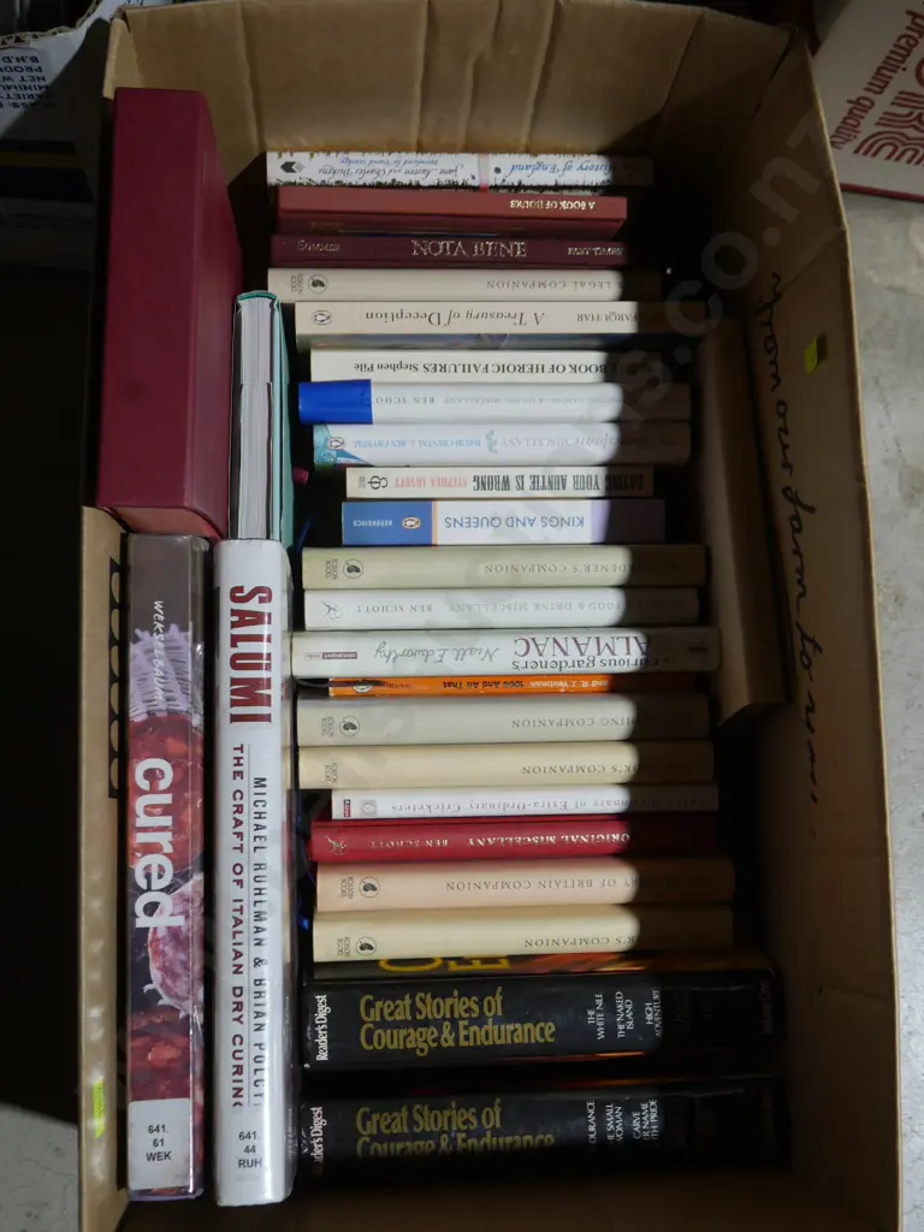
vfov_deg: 46.8
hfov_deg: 36.0
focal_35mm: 40
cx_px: 462
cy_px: 616
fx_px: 1424
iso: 400
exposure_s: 1/60
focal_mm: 20
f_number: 4.4
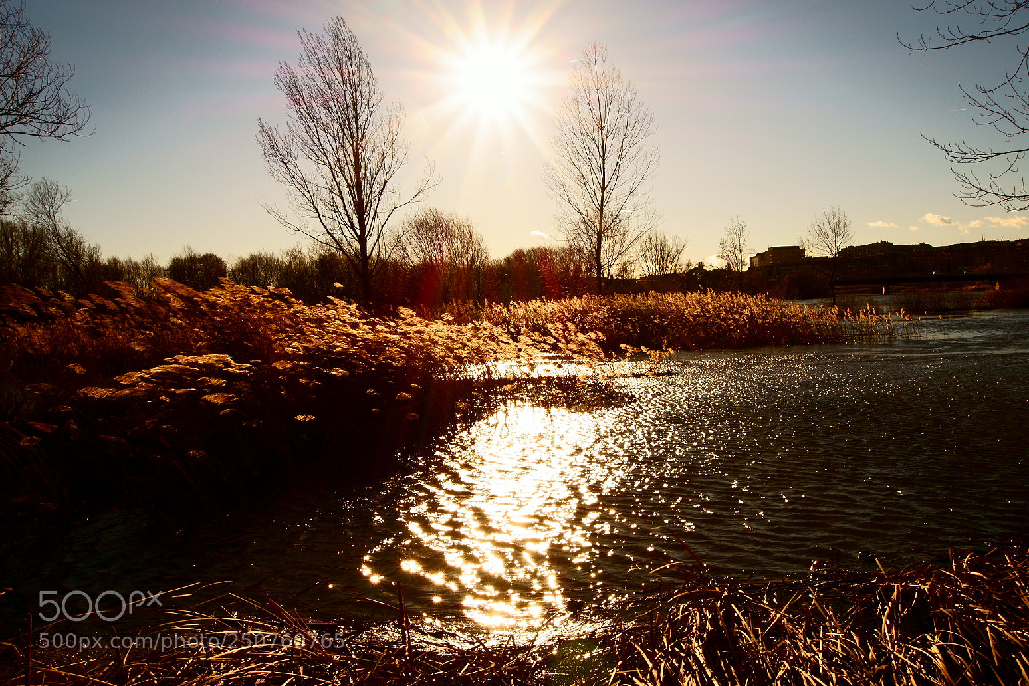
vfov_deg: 42.3
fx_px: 886
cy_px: 339
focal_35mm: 31
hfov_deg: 60.3
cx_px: 529
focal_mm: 20
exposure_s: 1/125
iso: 100
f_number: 14
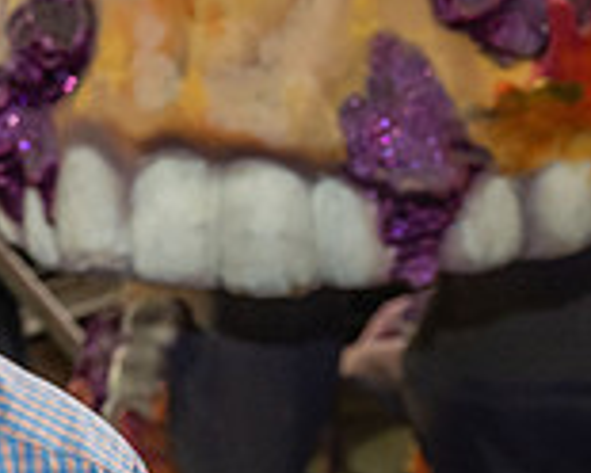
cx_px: -438
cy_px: 540
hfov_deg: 10.0
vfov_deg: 8.4
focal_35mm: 183
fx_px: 3201
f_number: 6.3
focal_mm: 52
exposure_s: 1/60
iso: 900
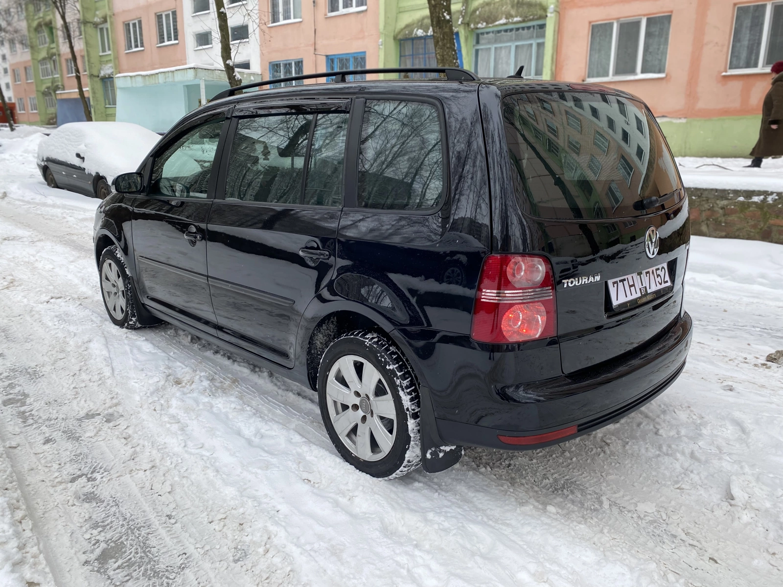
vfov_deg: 53.1
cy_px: 294
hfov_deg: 67.3
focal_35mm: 26
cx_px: 392
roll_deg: -0.6
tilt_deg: -15.6
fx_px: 588
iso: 32
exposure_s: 1/336
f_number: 1.8
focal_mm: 4.25
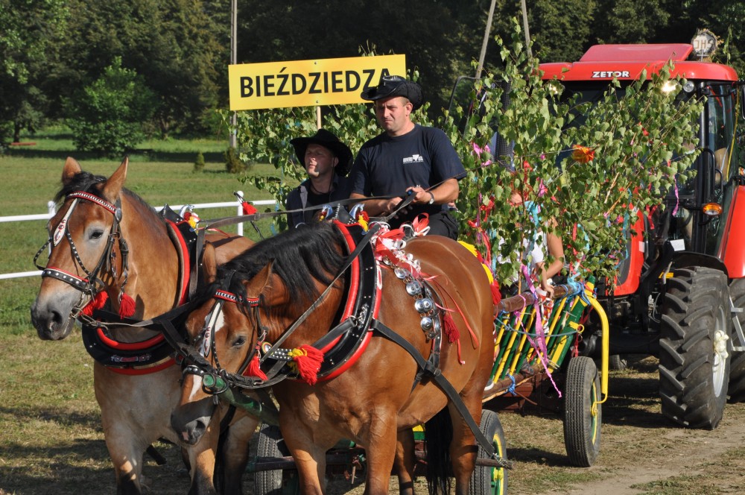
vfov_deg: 9.3
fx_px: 3038
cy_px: 248
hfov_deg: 14.0
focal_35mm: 147
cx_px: 372
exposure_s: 1/200
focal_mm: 98
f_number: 16
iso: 200
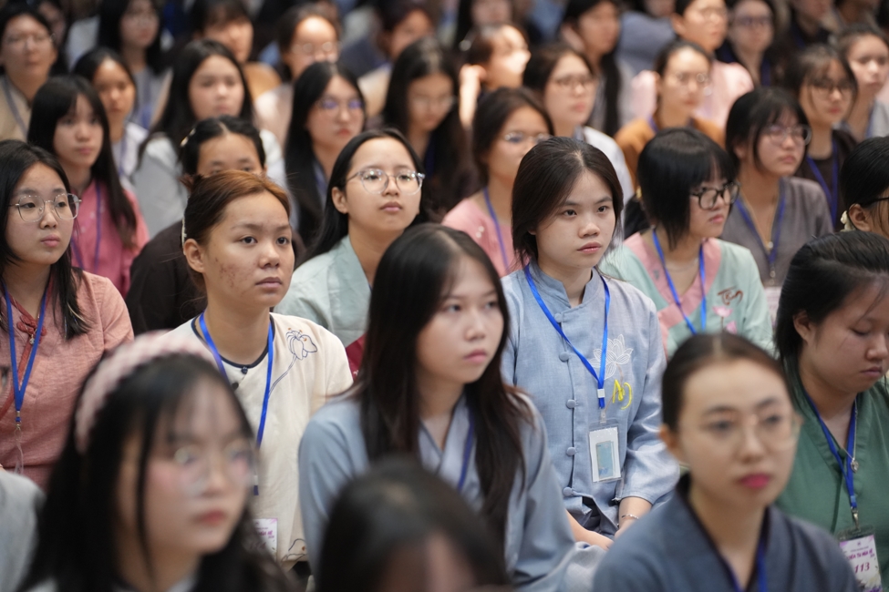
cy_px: 296
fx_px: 2864
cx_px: 444
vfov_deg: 11.8
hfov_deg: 17.6
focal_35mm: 116
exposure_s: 1/200
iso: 4000
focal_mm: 116
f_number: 2.8
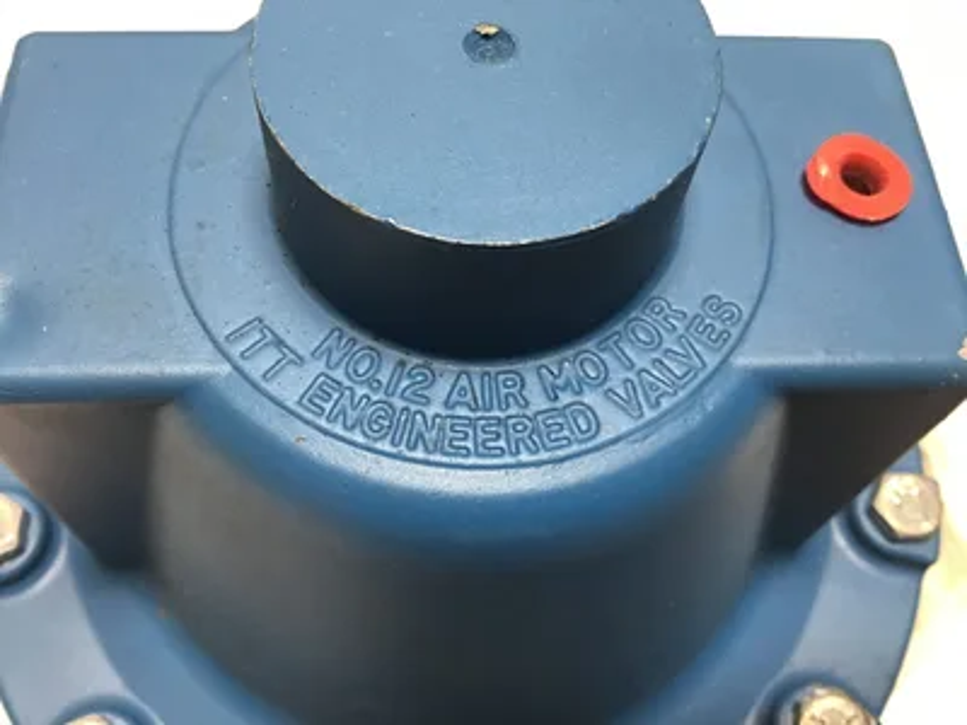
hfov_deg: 58.4
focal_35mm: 31
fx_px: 866
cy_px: 362
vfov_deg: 45.4
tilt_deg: -61.6
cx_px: 484
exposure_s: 1/40
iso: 25
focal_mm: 3.3
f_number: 2.4
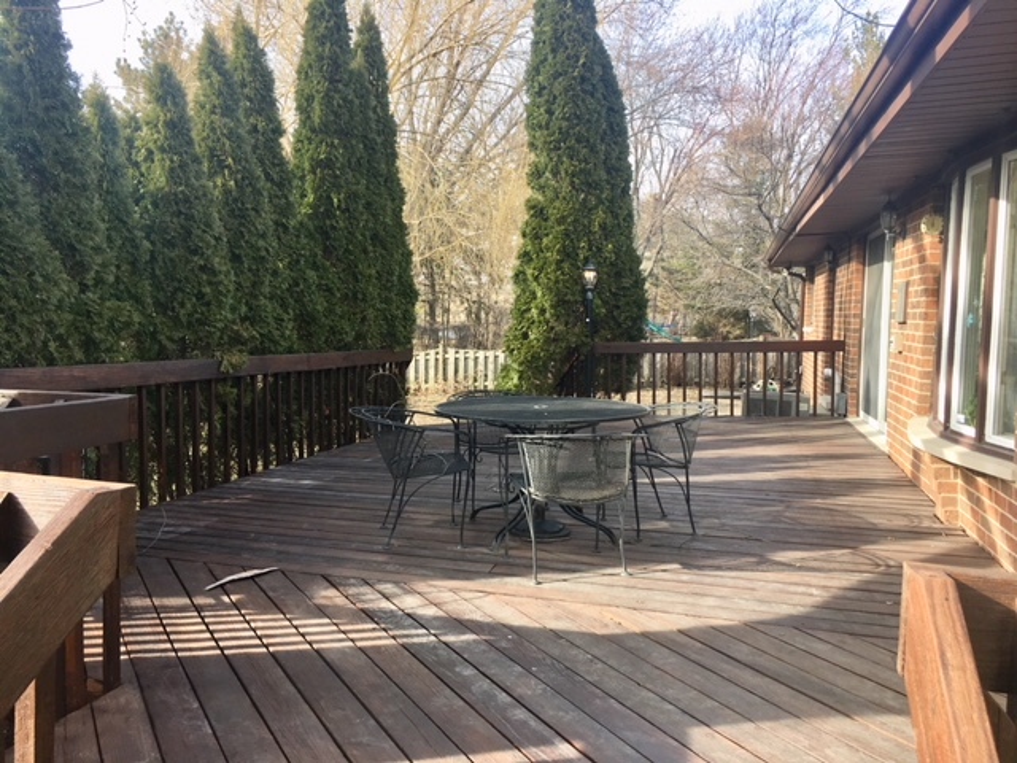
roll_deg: -0.9
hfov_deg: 61.7
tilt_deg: -3.4
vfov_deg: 48.2
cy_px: 382
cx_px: 508
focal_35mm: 29
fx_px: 852
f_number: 2.2
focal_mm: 4.15
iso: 25
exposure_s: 1/260
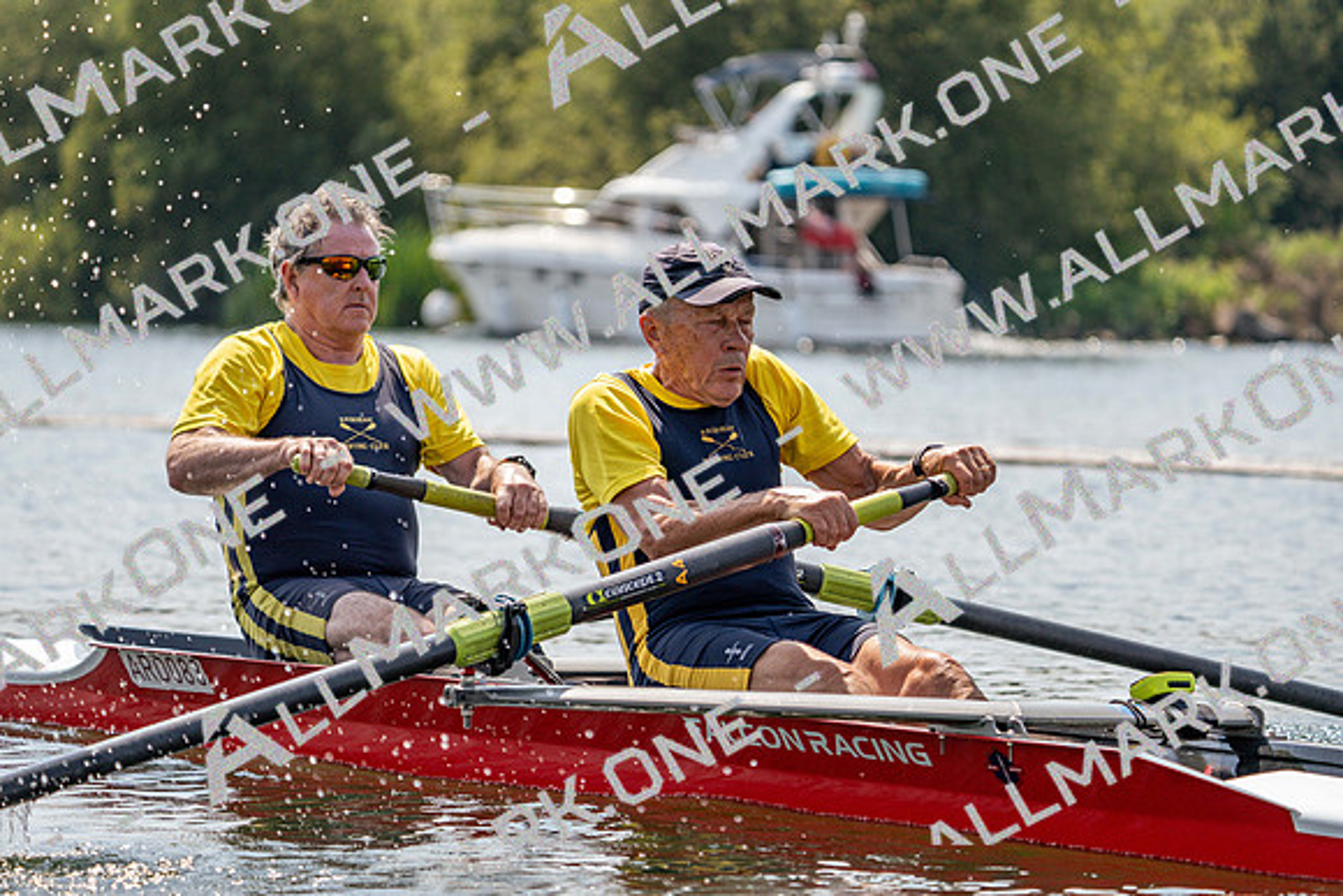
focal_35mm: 200
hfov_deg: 10.3
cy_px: 448
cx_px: 672
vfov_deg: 6.9
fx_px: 7463
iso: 200
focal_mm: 200
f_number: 5.6
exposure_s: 1/1600
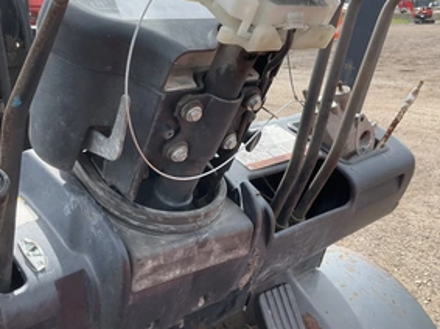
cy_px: 135
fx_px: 521
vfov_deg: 35.0
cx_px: 207
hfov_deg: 45.8
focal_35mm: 41
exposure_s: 1/551
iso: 25
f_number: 1.8
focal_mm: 3
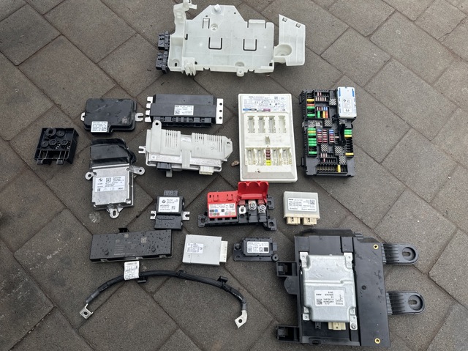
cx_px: 234
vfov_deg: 56.8
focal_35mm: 24
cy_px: 176
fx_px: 324
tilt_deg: -76.5
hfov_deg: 71.6
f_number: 1.78
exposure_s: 1/650
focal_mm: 6.86
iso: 80
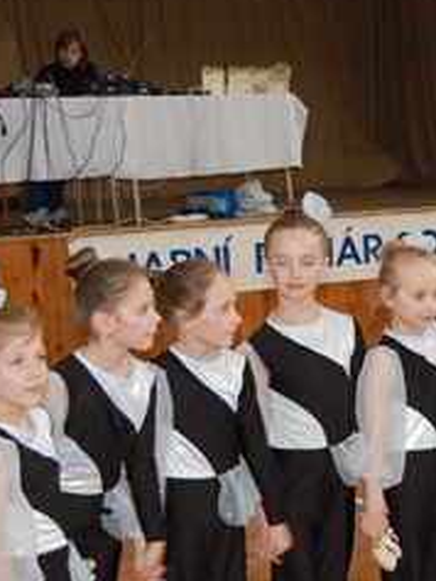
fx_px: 1426
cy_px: 370
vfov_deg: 22.9
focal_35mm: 85
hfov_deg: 17.1
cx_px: 387
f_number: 4.2
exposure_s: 1/60
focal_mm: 28
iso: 400
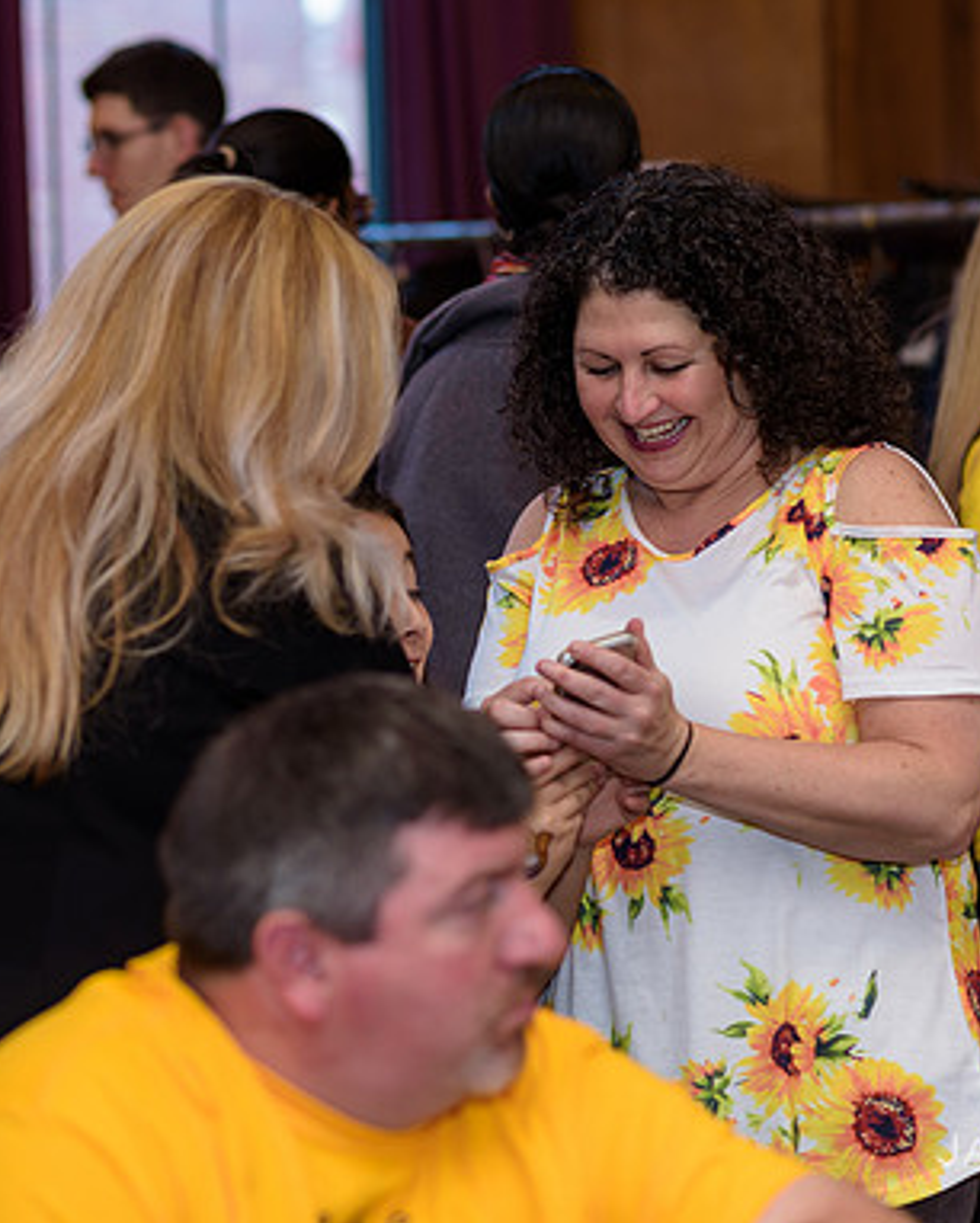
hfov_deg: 12.7
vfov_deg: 15.9
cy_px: 616
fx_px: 4383
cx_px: 314
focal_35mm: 121
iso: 320
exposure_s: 1/160
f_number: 2.5
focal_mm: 85
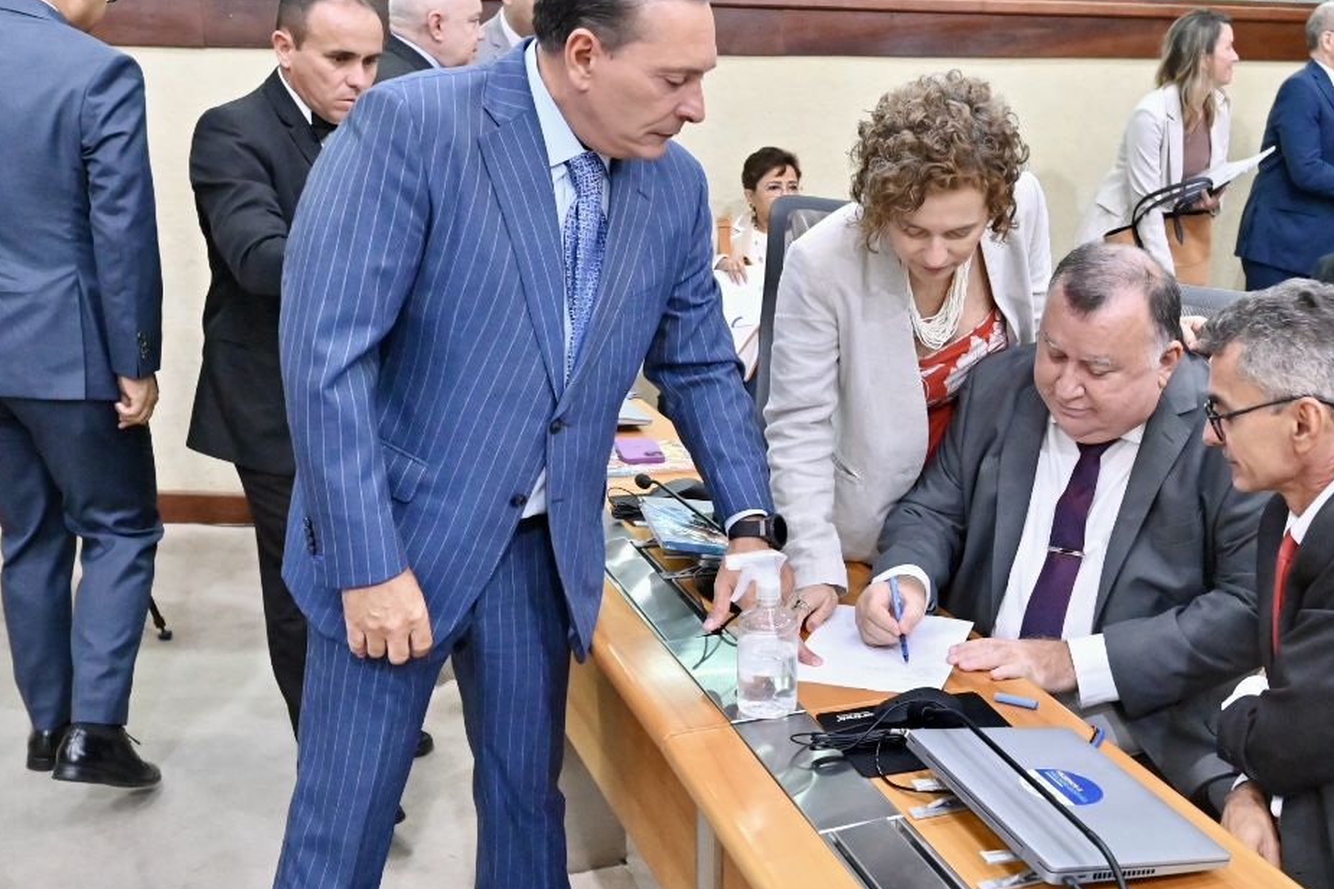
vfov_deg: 34.9
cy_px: 538
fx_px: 1408
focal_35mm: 38
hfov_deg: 49.9
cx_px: 873
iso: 5000
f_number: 5
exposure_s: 1/200
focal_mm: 24
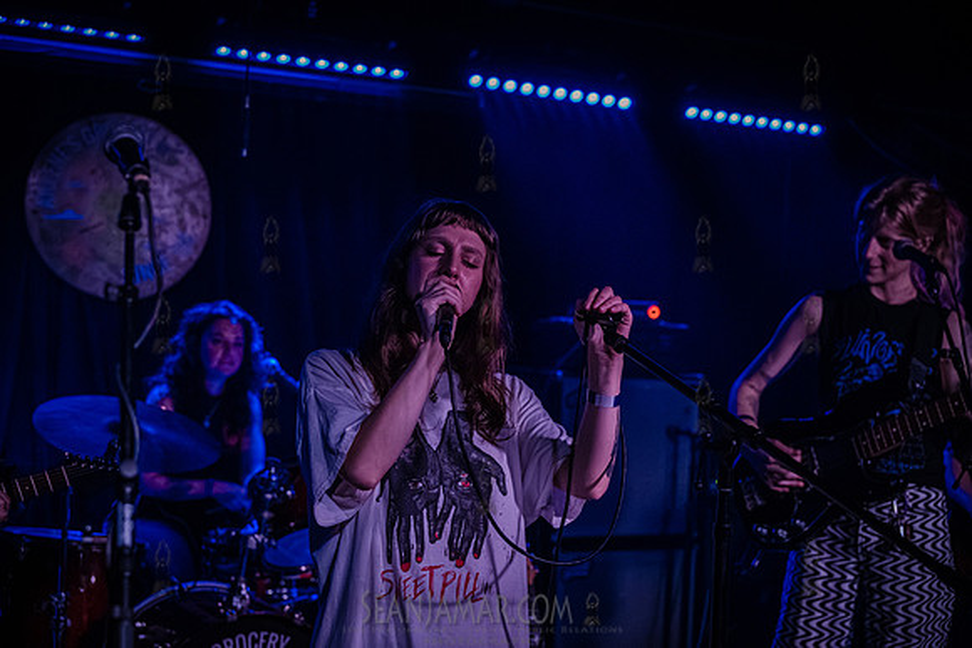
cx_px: 486
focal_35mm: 54
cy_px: 324
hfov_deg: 36.9
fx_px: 1458
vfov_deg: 25.1
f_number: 3.2
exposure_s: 1/320
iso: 16000
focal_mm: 54
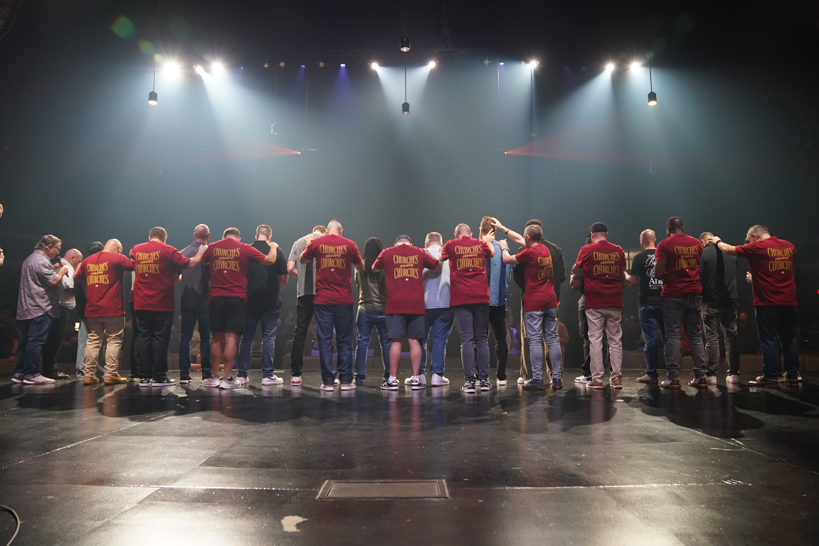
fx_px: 569
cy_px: 273
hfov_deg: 71.5
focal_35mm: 25
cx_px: 410
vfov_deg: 51.3
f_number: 2.8
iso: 2500
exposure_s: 1/80
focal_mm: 25
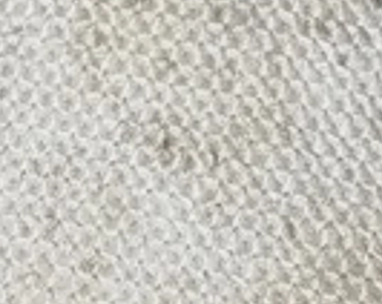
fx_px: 4188
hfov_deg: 5.2
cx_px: 20
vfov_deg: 4.1
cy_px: -536
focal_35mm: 371
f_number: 1.7
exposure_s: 1/50
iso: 64
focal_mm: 5.31
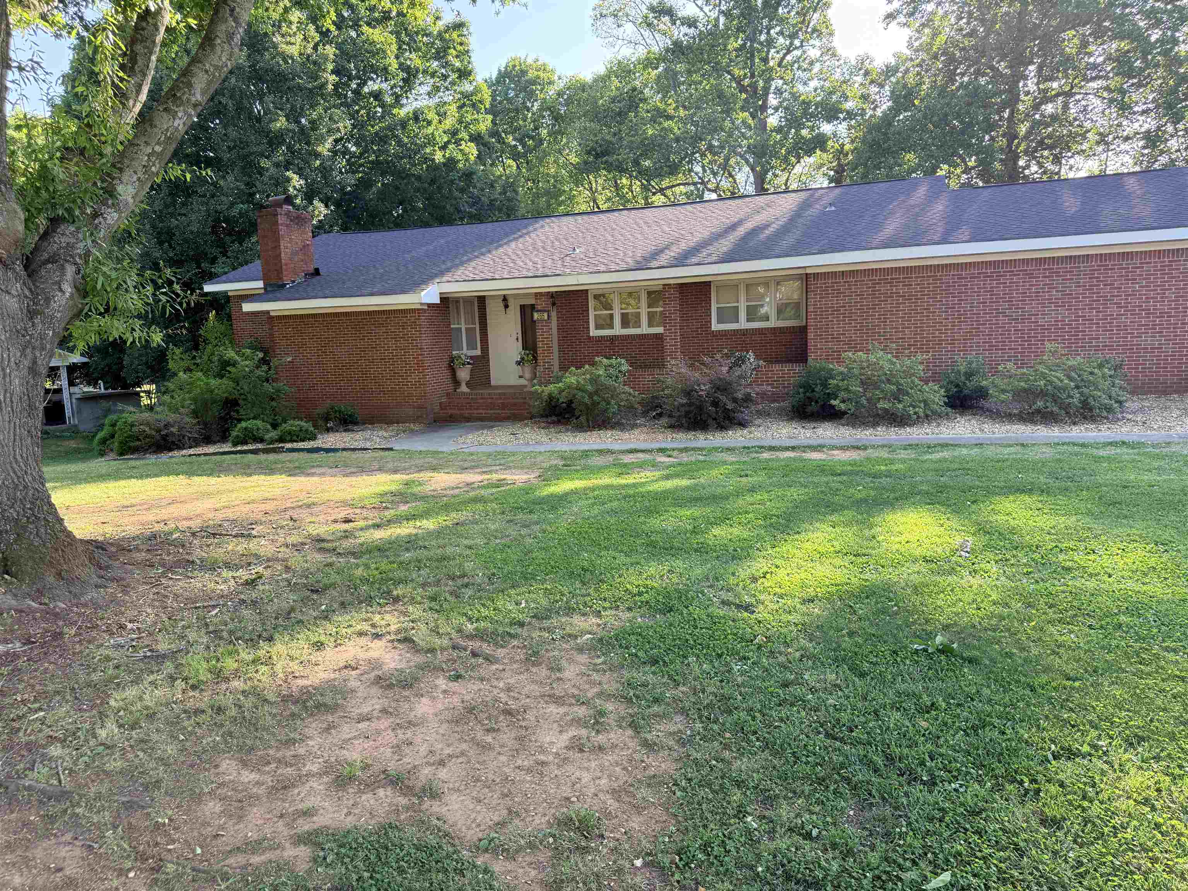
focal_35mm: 24
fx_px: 824
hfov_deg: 71.6
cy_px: 446
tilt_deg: -7.4
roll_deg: +2.6
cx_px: 594
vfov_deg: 56.8
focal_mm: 6.76
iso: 100
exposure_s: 1/405
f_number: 1.78
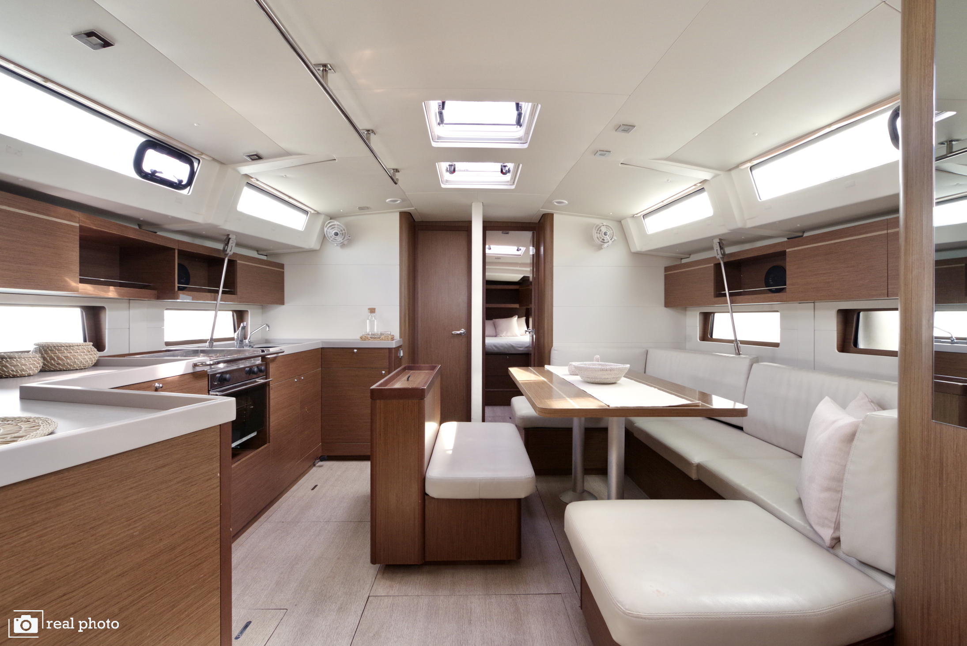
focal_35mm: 15
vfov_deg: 77.4
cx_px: 484
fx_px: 403
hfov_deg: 100.4
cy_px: 323
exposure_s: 1/30
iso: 1600
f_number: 10
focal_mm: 15
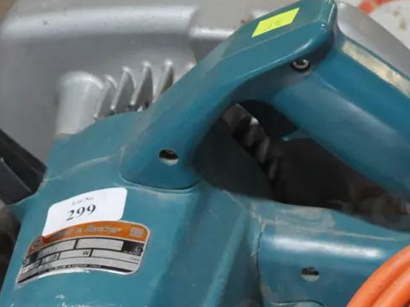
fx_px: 1765
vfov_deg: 9.9
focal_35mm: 149
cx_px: 290
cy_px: 288
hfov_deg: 13.2
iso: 2000
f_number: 5.5
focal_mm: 35
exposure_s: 1/80
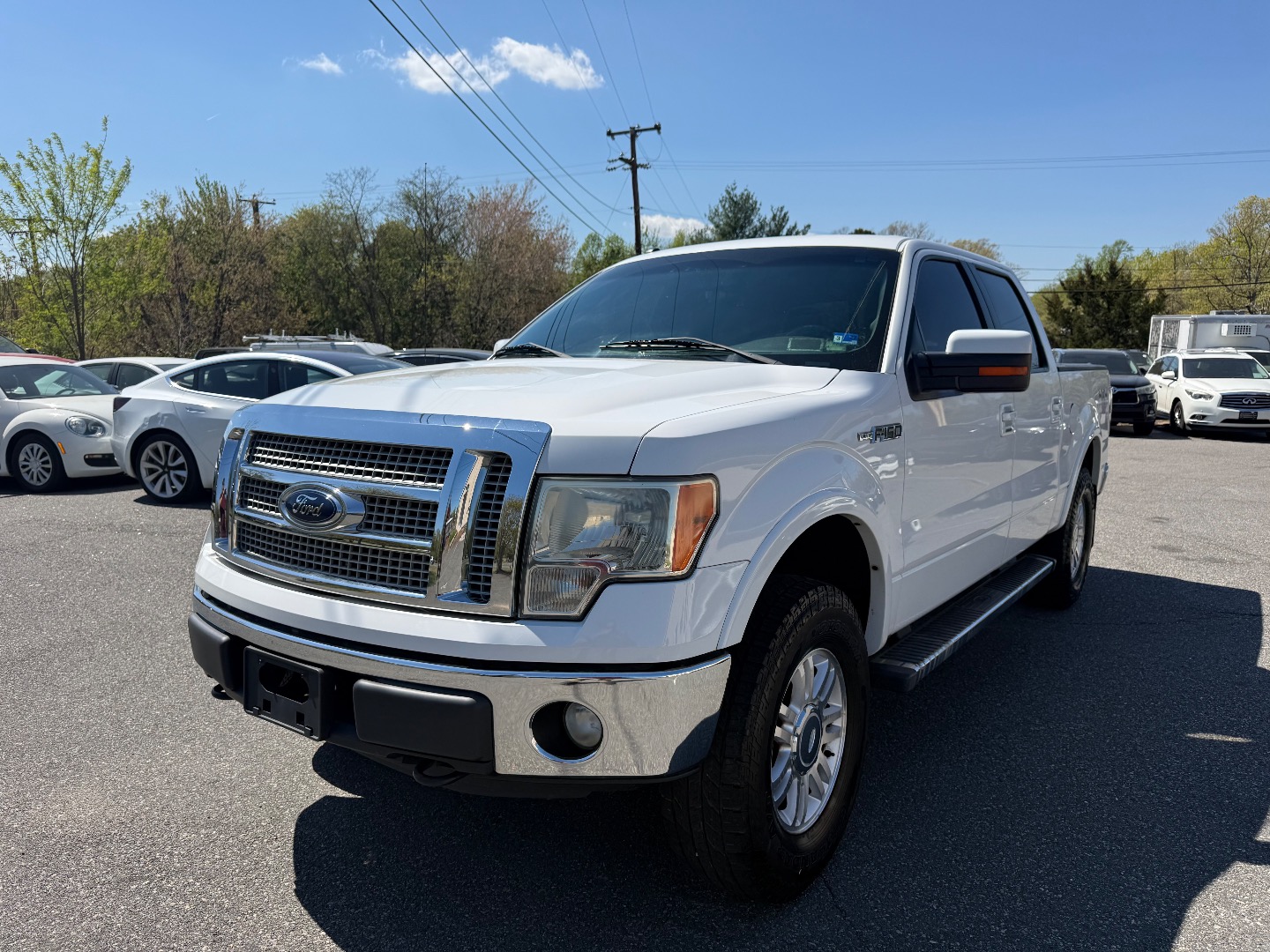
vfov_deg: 56.8
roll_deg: +0.2
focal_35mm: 24
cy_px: 476
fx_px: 881
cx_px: 635
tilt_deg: -9.4
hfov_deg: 71.6
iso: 80
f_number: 1.78
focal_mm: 6.76
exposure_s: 1/5714
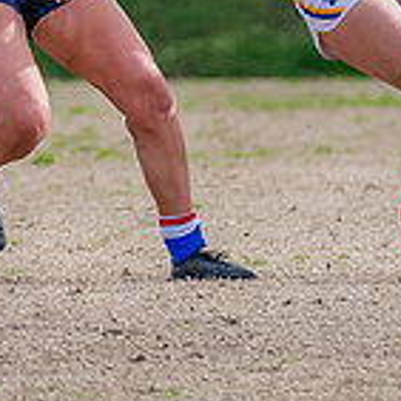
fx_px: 34705
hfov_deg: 0.7
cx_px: 249
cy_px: -7
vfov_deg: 0.7
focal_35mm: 2648
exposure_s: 1/2000
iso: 800
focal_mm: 450
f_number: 7.1
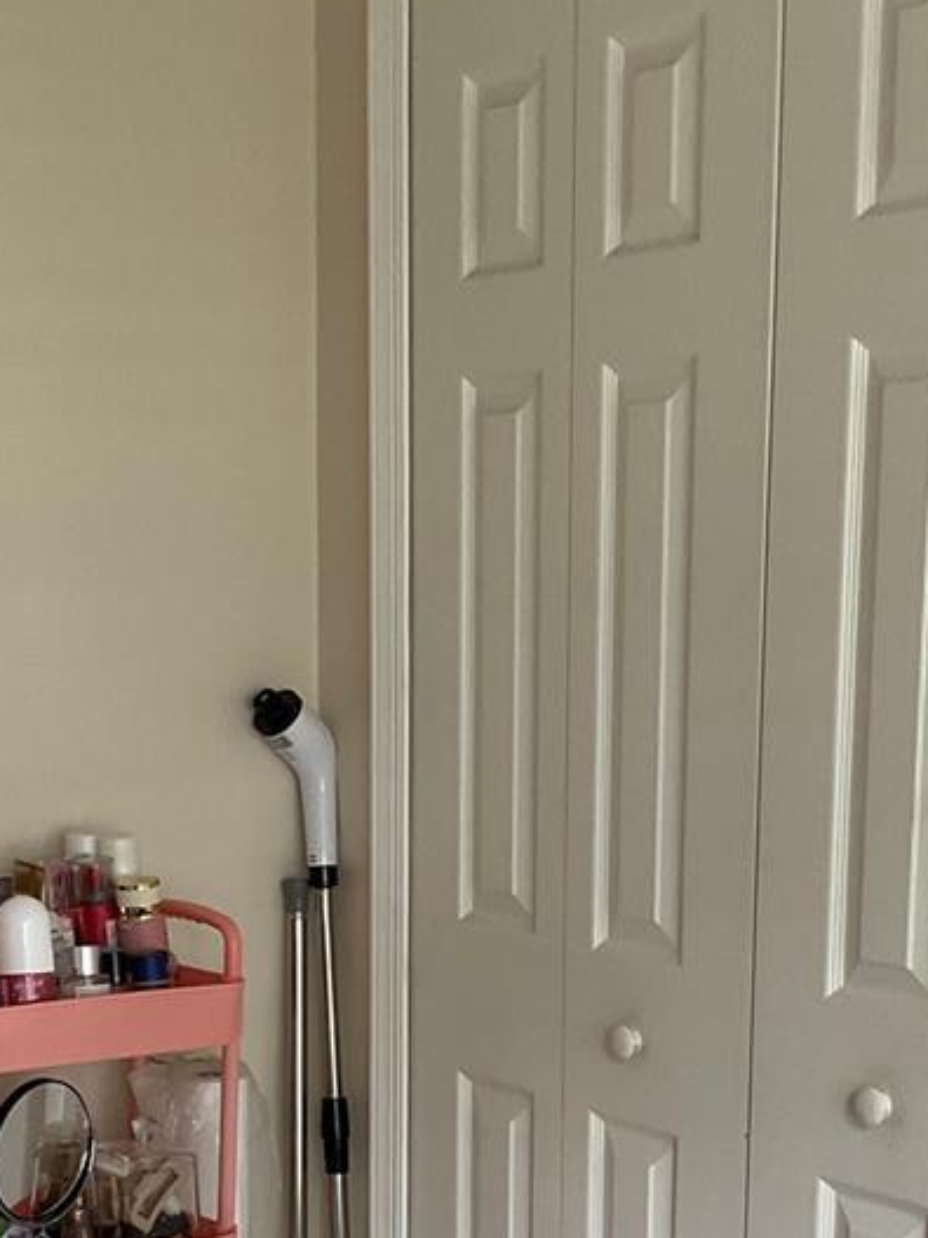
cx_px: 536
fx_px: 2360
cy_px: 1045
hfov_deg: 22.2
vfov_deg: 28.6
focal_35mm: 66
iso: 50
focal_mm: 3
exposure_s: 1/120
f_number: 1.8
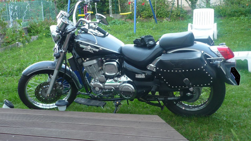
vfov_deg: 23.0
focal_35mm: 52
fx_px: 346
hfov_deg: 39.9
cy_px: 52
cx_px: 125
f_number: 3.1
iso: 100
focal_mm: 7.8
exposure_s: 1/40
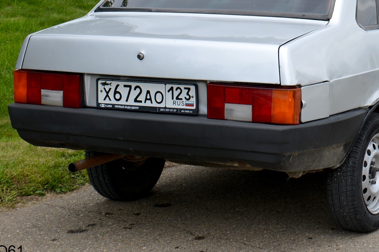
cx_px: 275
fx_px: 1052
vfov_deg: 13.6
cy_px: 39
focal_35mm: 100
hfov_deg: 20.3
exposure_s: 1/200
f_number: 7.1
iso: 200
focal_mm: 38
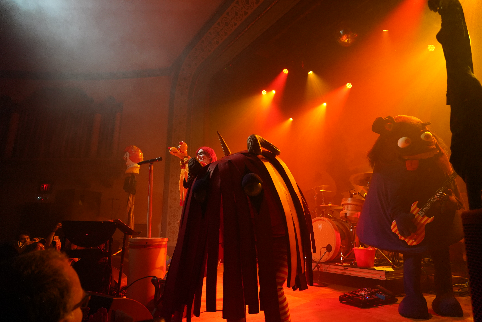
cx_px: 241
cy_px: 161
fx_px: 321
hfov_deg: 73.7
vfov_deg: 53.1
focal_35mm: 24
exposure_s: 1/160
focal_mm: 24
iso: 6400
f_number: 4
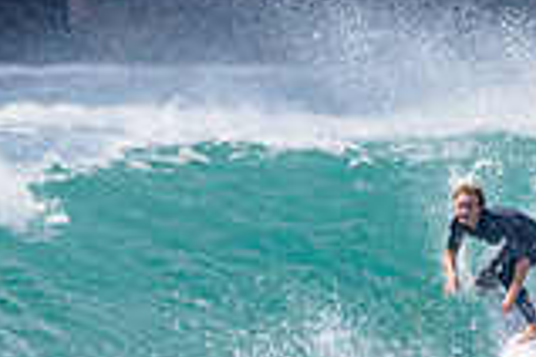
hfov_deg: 0.9
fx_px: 33259
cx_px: 343
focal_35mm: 2234
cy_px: 270
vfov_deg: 0.6
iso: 110
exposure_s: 1/2000
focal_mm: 500
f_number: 5.6
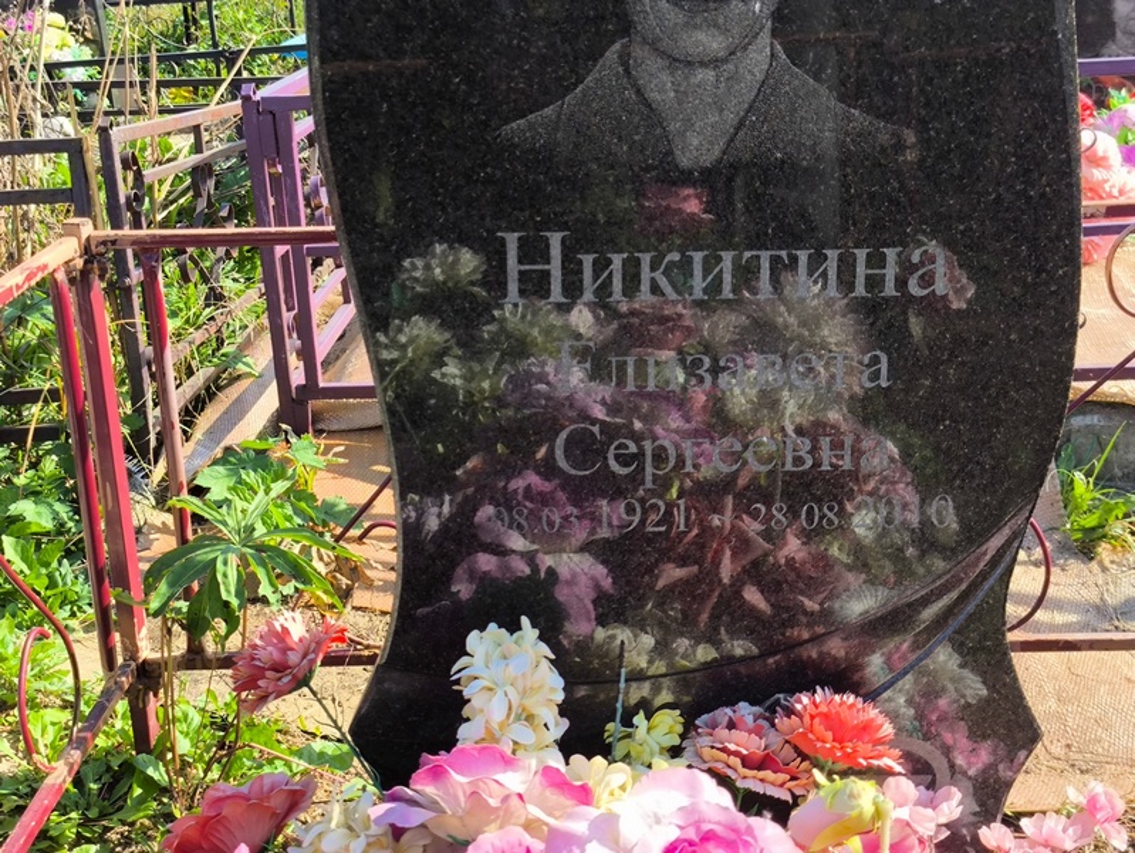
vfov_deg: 29.1
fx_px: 1640
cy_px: 426
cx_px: 568
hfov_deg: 38.2
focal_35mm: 50
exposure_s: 1/507
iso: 50
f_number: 1.7
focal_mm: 4.71
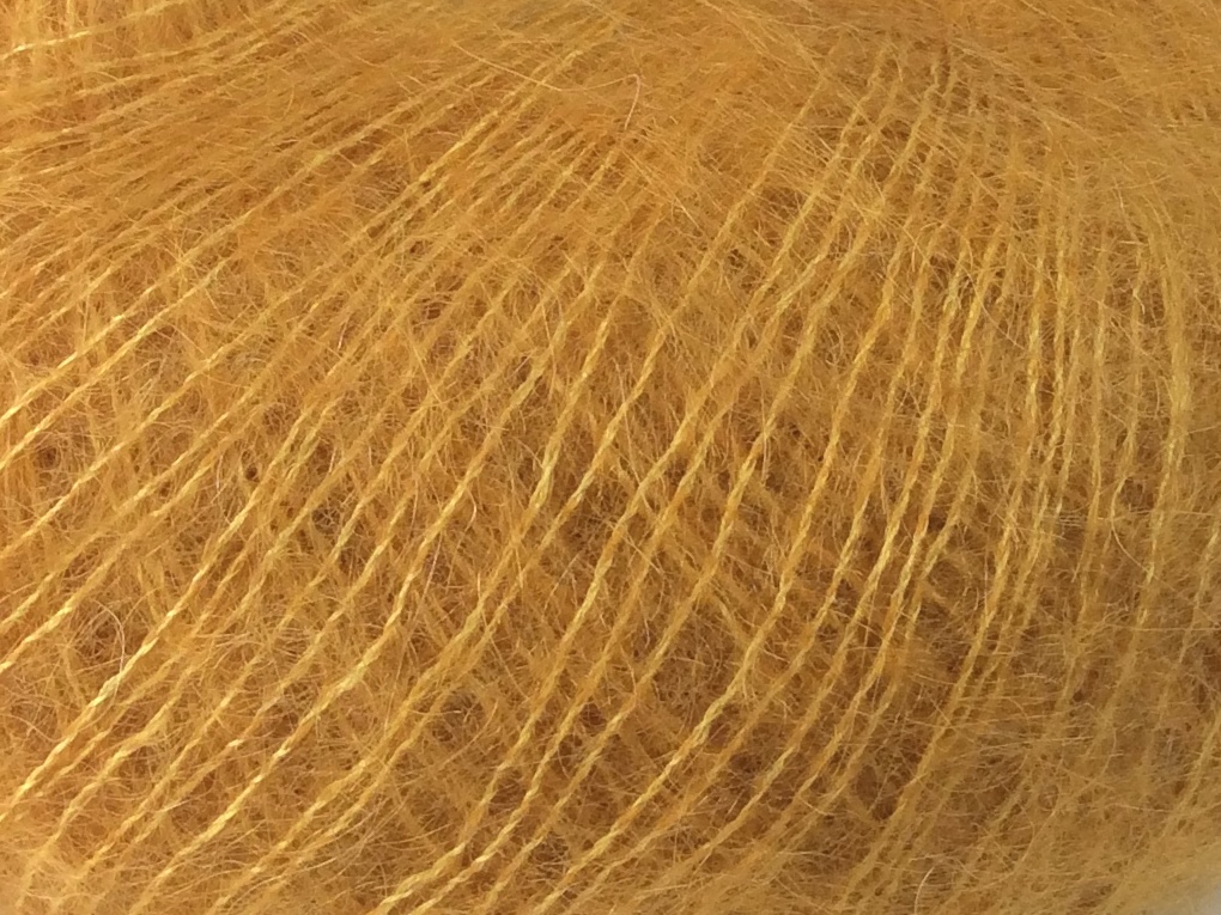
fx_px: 1129
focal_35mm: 32
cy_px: 458
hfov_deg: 56.8
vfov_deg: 44.2
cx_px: 610
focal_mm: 3.3
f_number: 2.4
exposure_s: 1/100
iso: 40
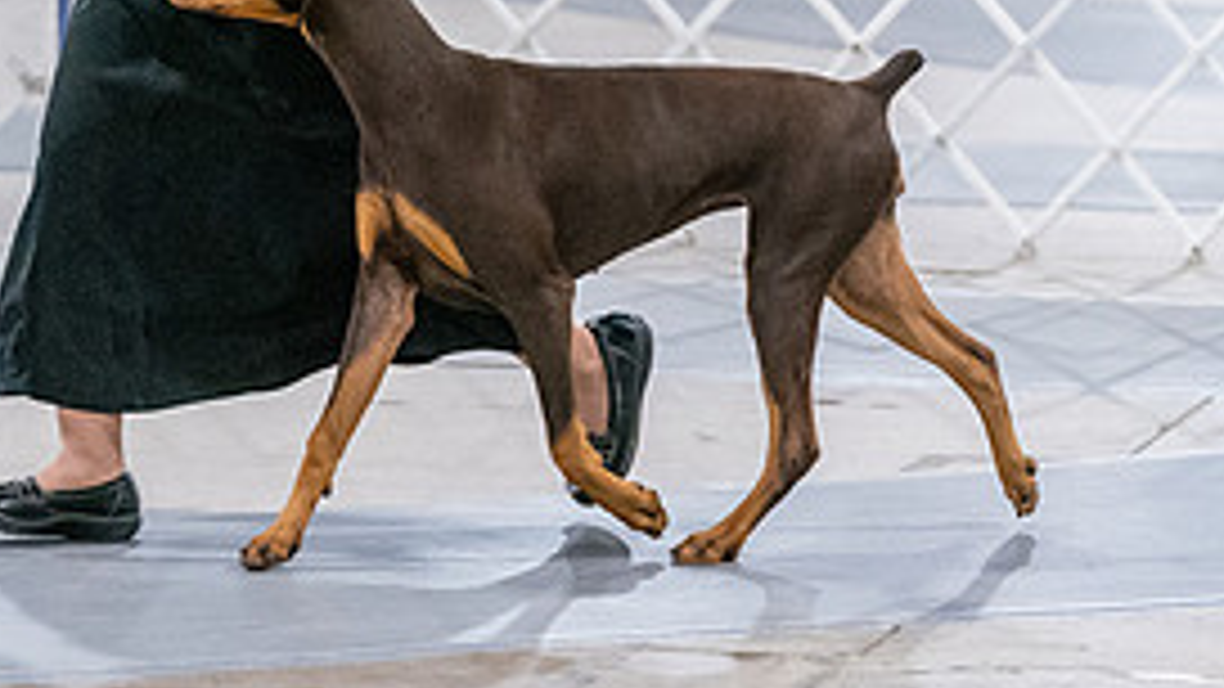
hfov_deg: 7.4
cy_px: -52
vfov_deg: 4.1
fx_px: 9509
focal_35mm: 293
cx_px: 369
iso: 6400
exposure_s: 1/320
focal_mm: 131
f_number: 3.2
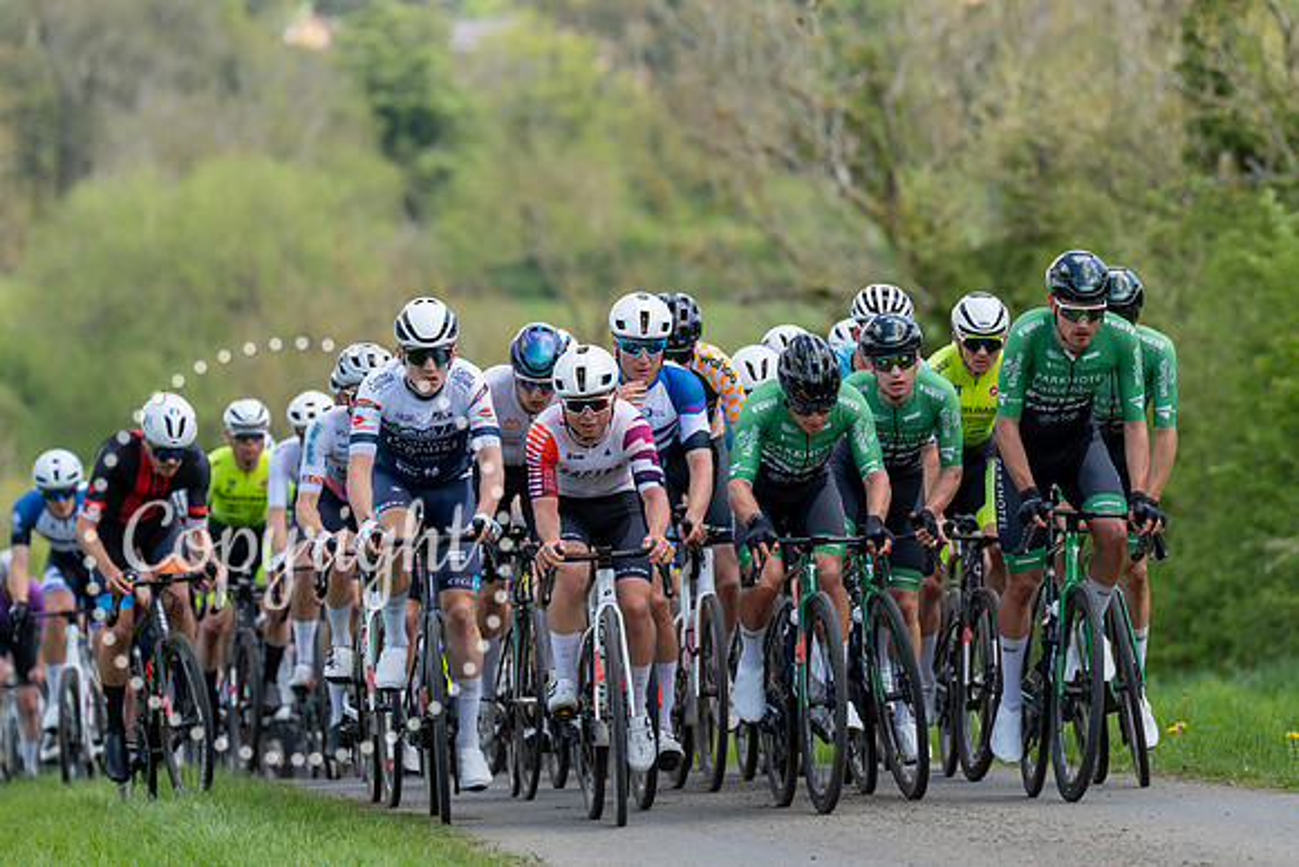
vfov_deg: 5.4
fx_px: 9243
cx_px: 832
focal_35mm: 256
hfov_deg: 8.0
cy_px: 312
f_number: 3.5
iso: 250
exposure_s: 1/1000
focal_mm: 200
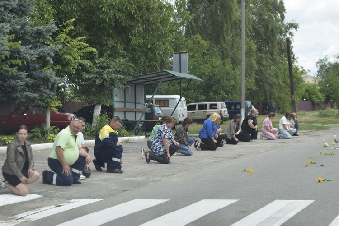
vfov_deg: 16.6
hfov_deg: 24.6
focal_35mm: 82
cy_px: 113
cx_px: 170
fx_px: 777
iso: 250
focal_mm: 55
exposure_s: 1/250
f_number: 8
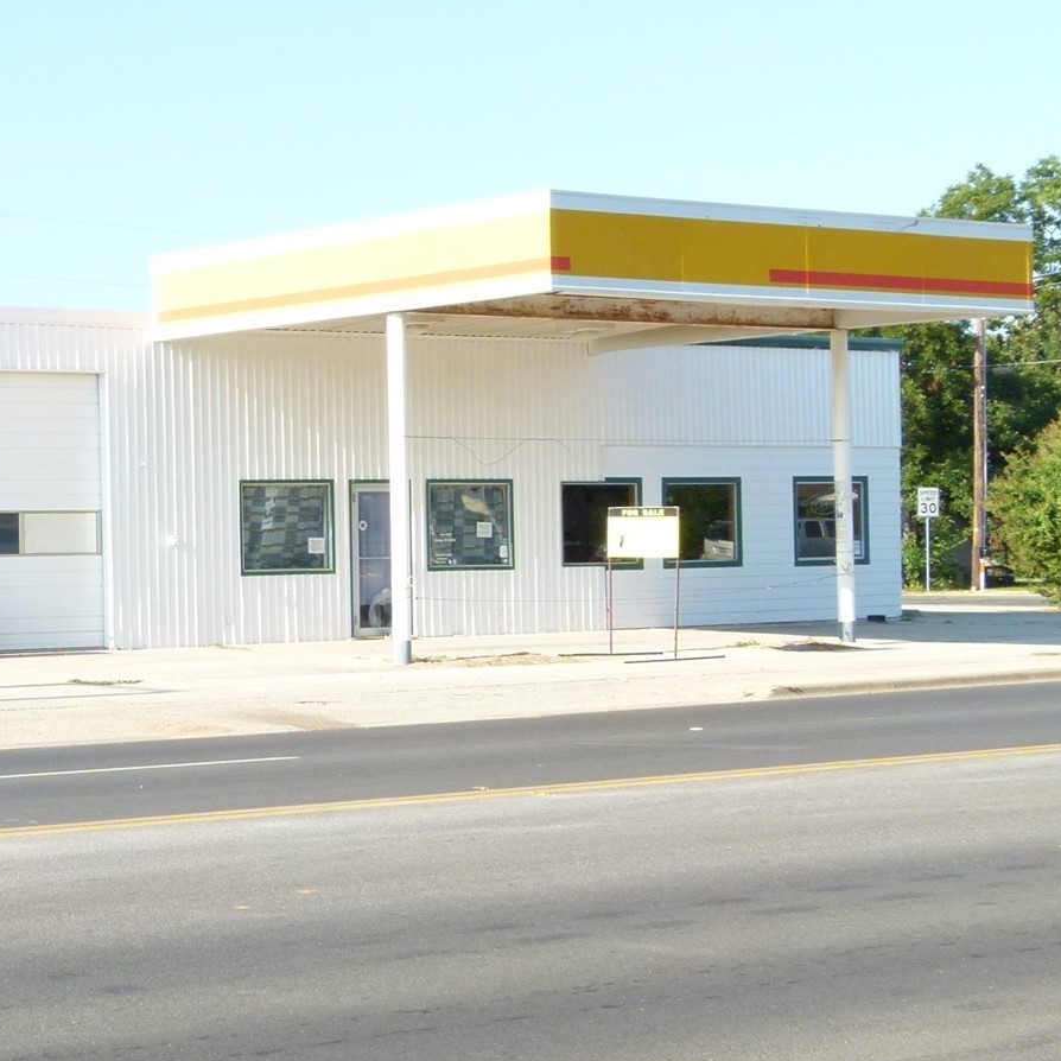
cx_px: 57
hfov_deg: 20.8
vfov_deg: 21.4
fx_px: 2809
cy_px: 502
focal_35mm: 81
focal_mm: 7.3
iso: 100
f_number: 4
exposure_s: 1/320
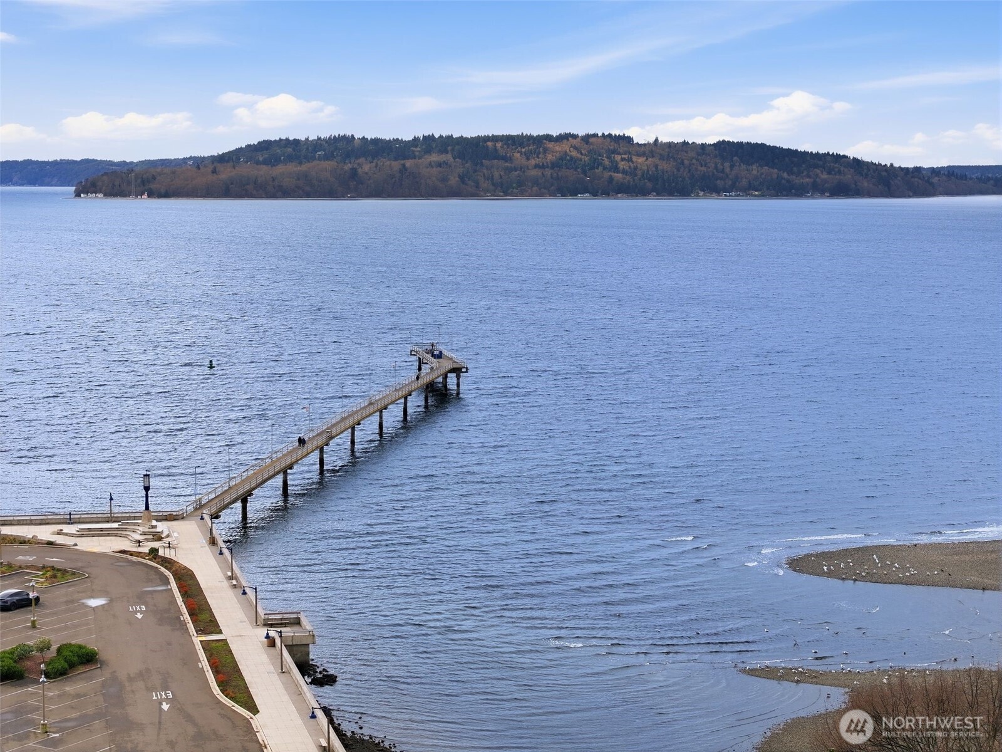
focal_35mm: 70
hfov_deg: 27.8
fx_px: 2026
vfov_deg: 21.0
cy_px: 376
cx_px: 501
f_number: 2.8
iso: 110
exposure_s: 1/1250
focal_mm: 19.4
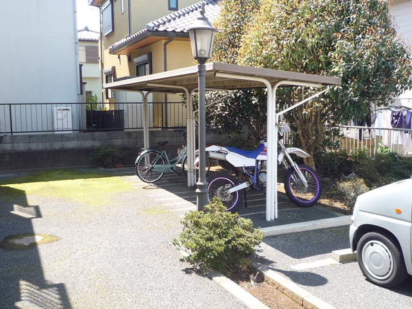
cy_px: 154
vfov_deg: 38.7
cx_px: 206
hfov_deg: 50.1
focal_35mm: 37
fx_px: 440
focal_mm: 4.5
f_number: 2.8
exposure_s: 1/250
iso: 100
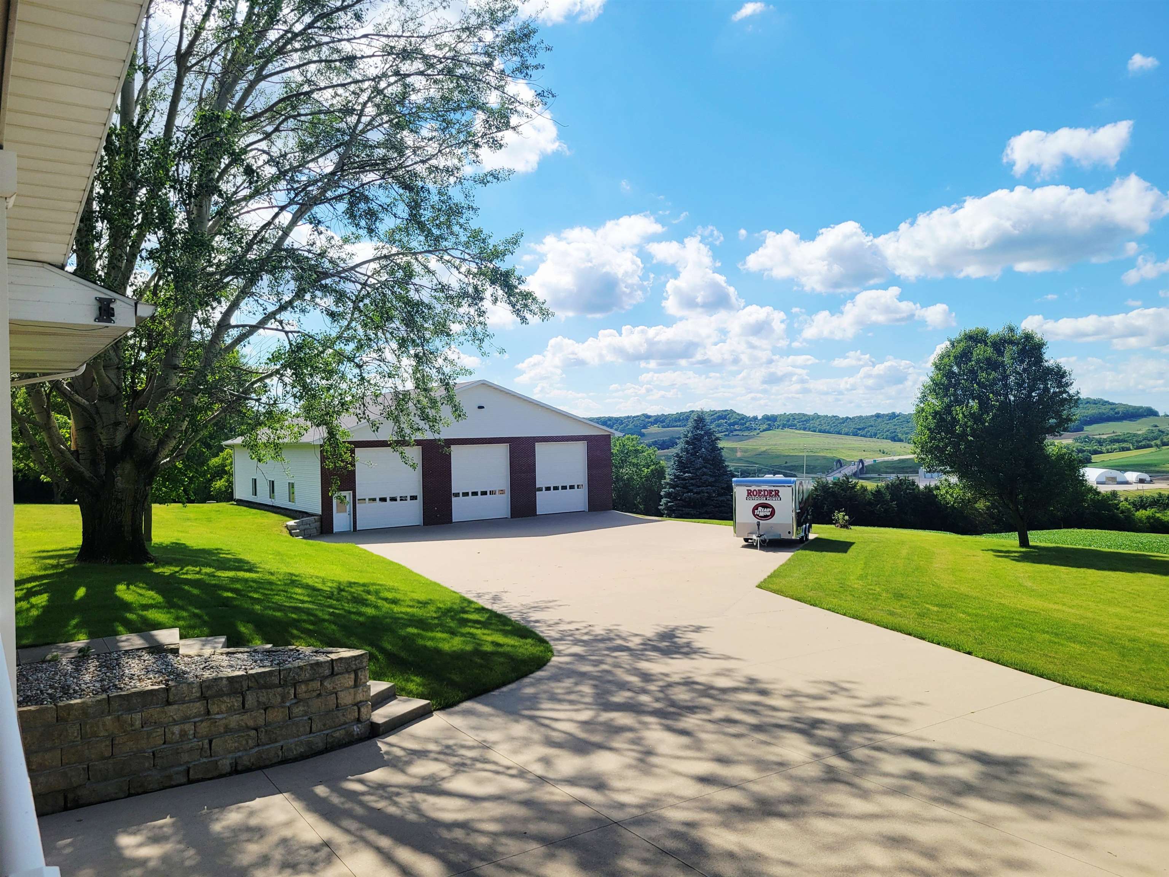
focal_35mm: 26
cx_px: 584
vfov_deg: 53.1
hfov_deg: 67.3
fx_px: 878
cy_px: 438
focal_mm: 5.4
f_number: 1.8
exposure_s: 1/5000
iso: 40
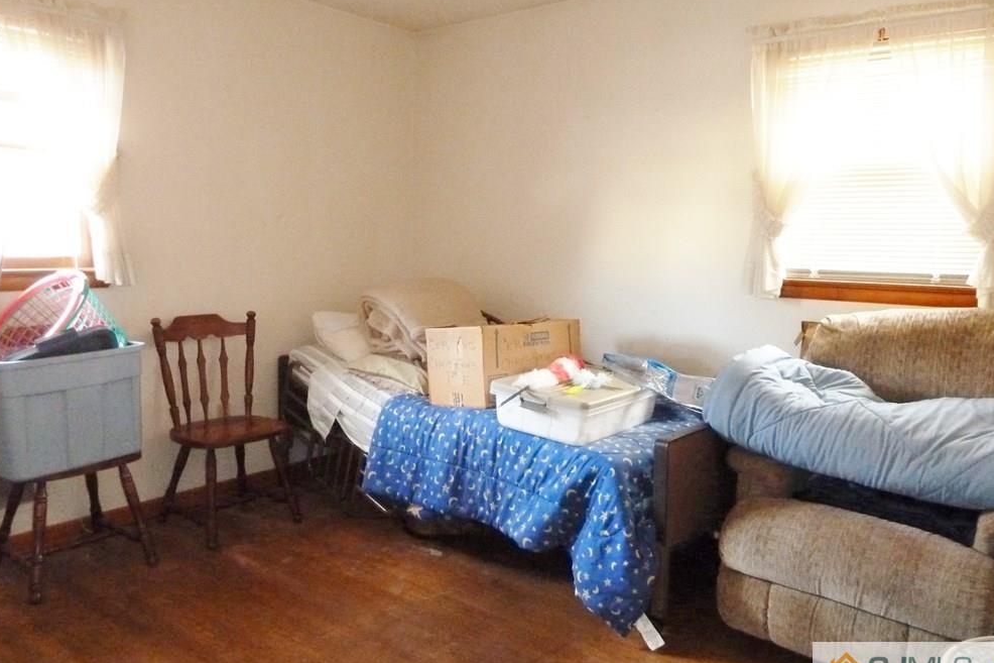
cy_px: 318
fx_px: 745
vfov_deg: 47.9
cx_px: 502
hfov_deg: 67.4
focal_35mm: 27
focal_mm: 4.1
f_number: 3.3
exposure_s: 1/15
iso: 800
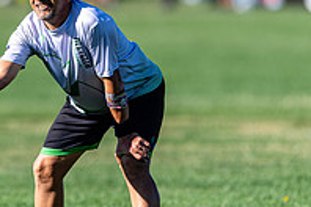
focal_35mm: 1169
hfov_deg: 1.8
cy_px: 37
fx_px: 10098
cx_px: 41
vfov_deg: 1.2
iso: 100
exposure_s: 1/1600
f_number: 2.8
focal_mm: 400
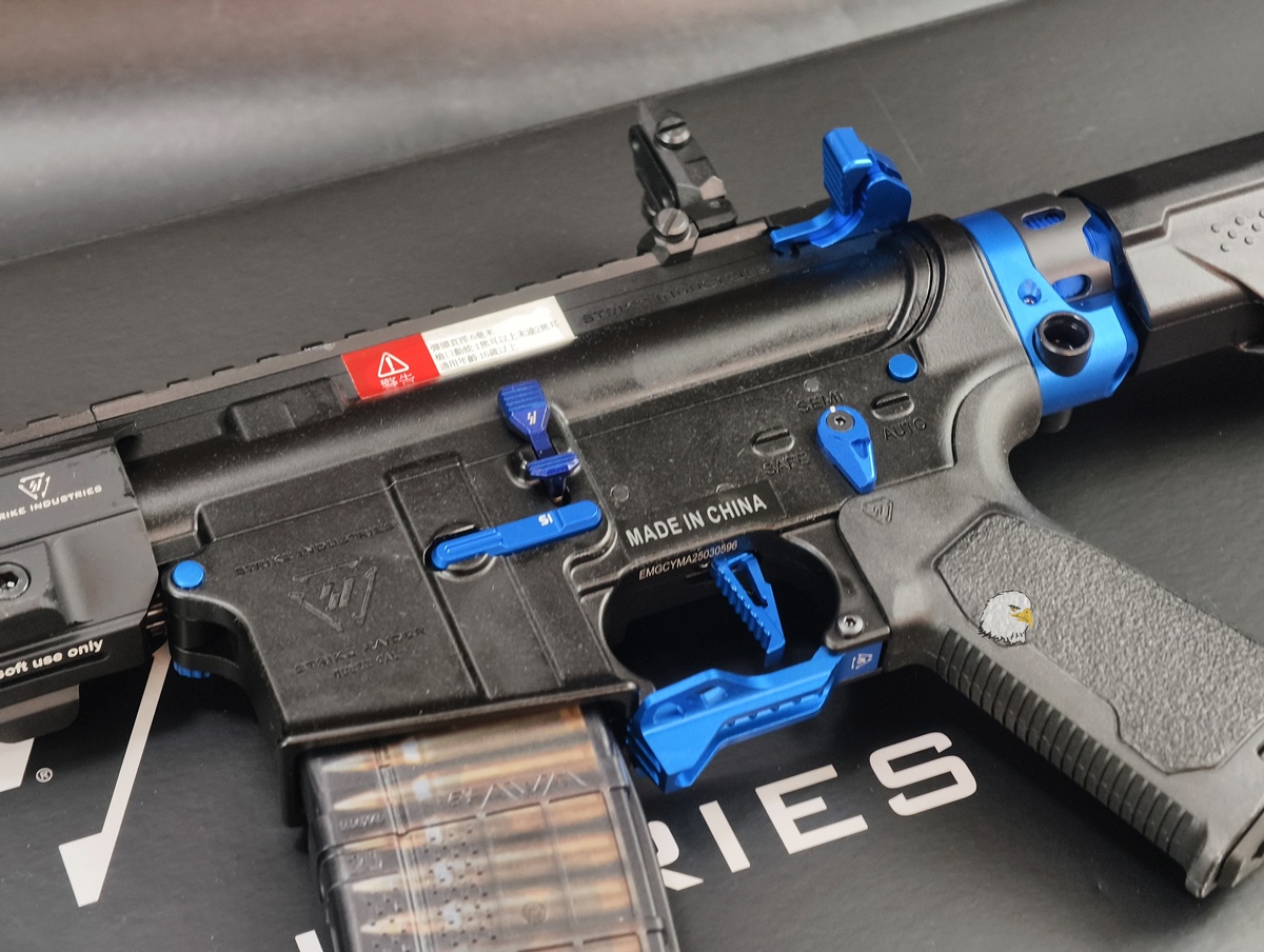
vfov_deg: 17.4
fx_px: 3109
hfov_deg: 23.0
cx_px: 632
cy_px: 476
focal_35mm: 85
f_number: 2.67
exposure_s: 1/10.9
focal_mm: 22.48
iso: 886
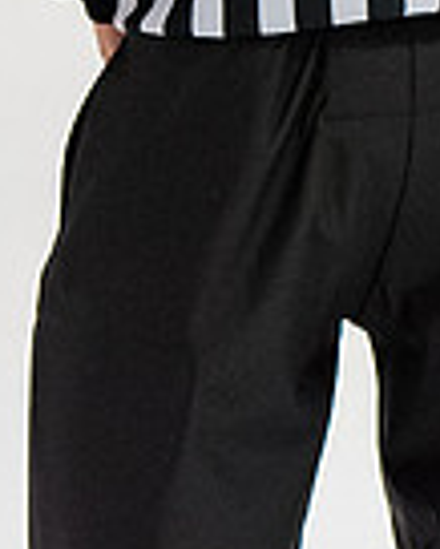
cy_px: -363
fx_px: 15853
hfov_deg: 1.6
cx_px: 350
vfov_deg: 2.0
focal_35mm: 975
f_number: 3.2
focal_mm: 122
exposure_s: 1/800
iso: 2500
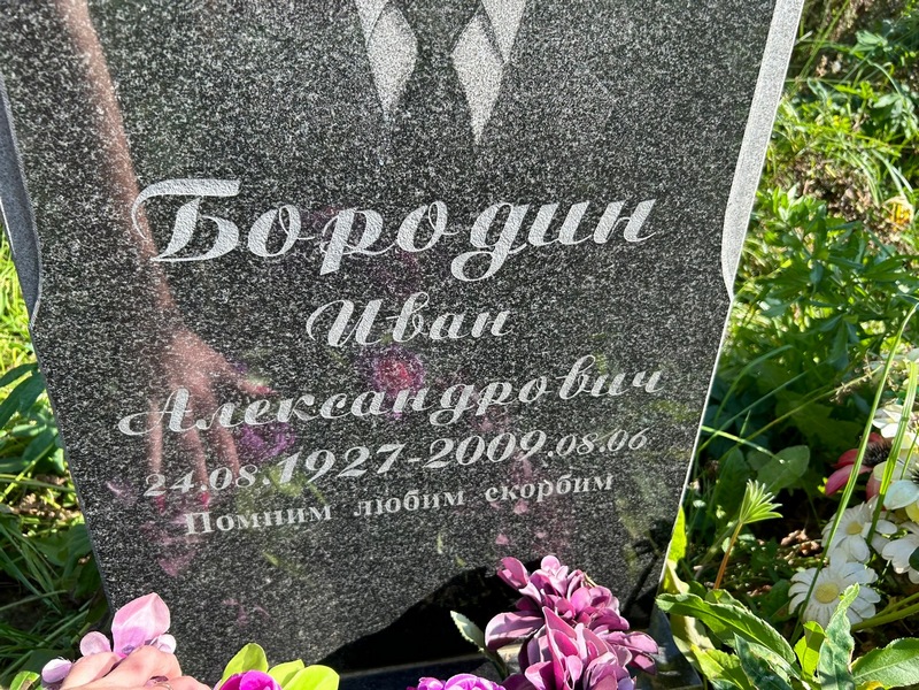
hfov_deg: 67.3
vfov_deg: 53.1
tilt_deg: -30.0
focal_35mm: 26
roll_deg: -2.6
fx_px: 690
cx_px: 460
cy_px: 345
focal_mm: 5.7
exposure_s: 1/604
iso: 50
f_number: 1.5
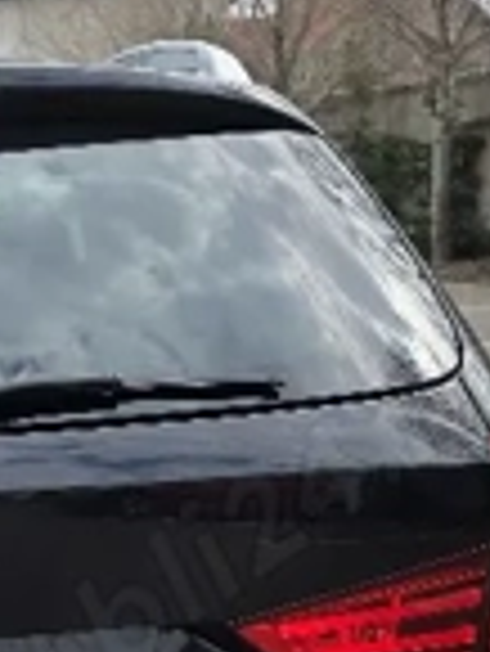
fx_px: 1790
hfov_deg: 14.3
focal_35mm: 95
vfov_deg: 20.3
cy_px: 576
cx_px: -292
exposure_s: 1/5000
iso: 80
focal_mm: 6.3
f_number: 1.7
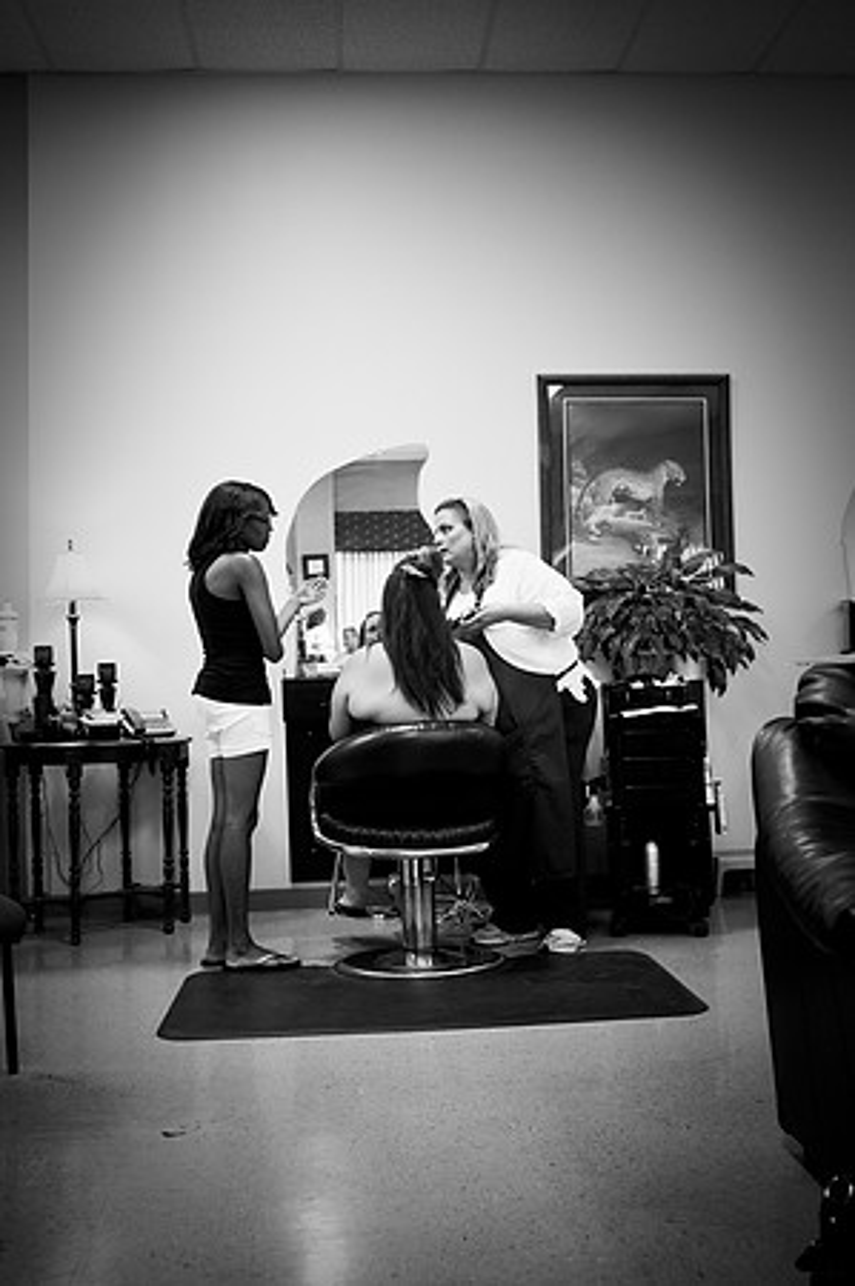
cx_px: 428
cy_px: 643
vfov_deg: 53.2
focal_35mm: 36
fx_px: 1285
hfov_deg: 36.8
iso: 200
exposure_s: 1/25
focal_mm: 24
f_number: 2.8
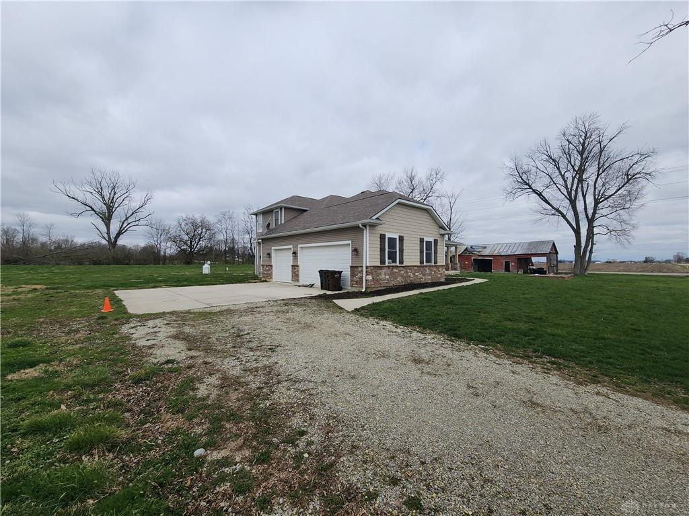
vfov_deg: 89.9
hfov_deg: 106.2
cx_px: 344
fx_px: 259
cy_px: 258
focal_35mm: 13
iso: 50
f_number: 2.2
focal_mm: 2.2
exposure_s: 1/2289
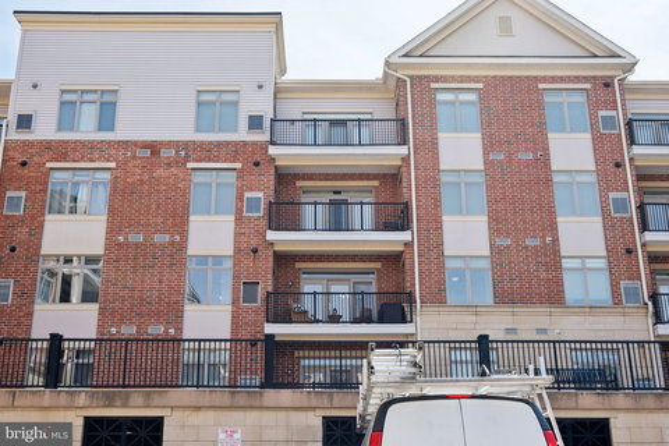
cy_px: 223
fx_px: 613
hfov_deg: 57.2
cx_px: 334
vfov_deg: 40.0
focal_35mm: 33
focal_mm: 21.9
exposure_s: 1/200
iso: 250
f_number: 8
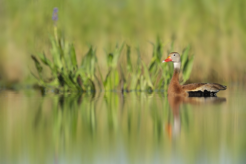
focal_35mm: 840
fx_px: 5738
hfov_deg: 2.5
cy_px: 82
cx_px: 123
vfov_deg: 1.6
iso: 1250
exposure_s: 1/4000
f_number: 5.6
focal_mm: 840
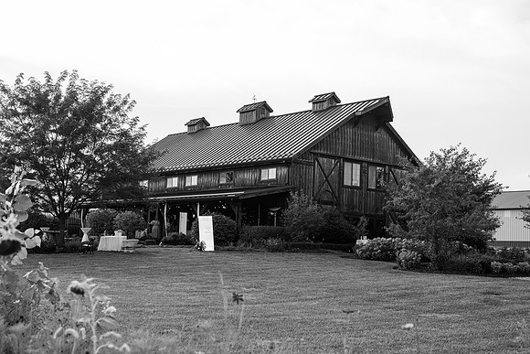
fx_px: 736
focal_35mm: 50
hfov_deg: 39.6
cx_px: 265
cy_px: 177
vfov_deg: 27.0
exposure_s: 1/400
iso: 160
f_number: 4
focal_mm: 50
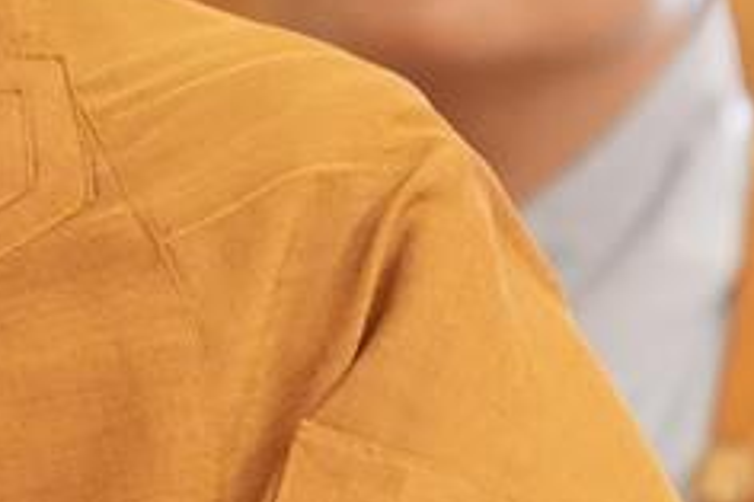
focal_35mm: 534
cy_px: -192
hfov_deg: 3.8
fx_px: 11176
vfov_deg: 2.6
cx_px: -460
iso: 4000
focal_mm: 70
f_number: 2.8
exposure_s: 1/125
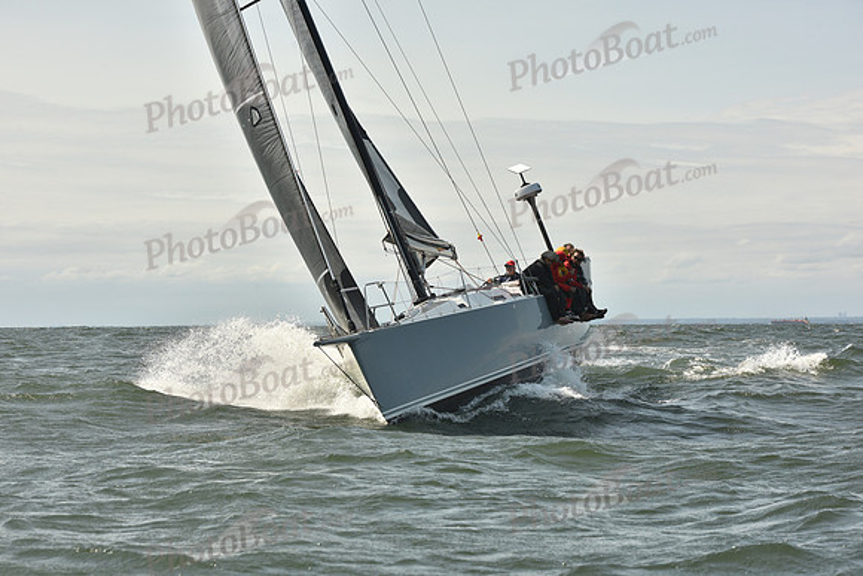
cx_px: 432
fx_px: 2278
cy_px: 288
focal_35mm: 95
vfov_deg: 14.4
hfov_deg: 21.5
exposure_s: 1/800
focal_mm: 95
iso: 250
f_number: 9
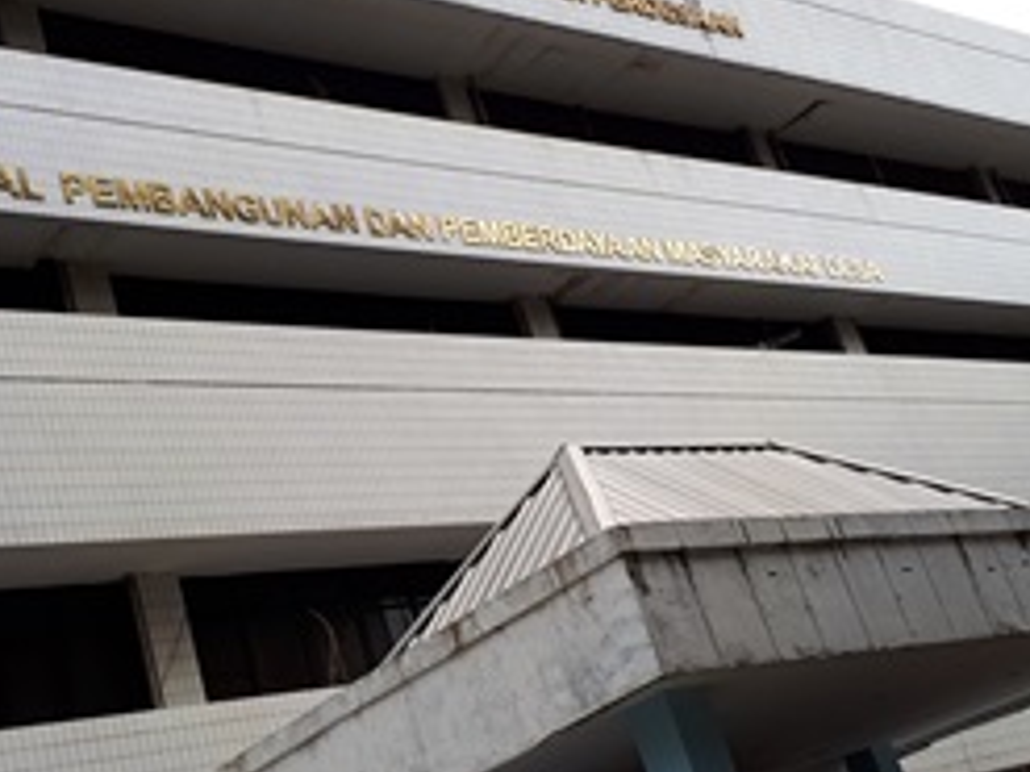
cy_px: 434
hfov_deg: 37.2
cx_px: 369
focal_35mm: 51
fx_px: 1517
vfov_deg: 28.5
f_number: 1.9
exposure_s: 1/536
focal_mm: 3.6
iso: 40
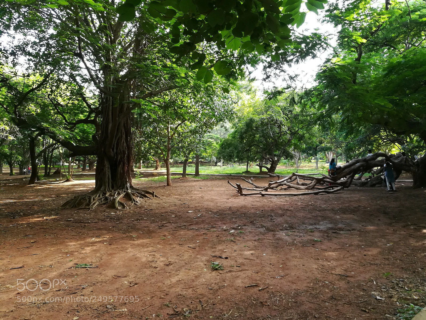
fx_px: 320
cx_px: 213
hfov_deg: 67.3
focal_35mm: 26
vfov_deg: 53.1
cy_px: 160
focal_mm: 3.83
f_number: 2.2
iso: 80
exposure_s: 1/60
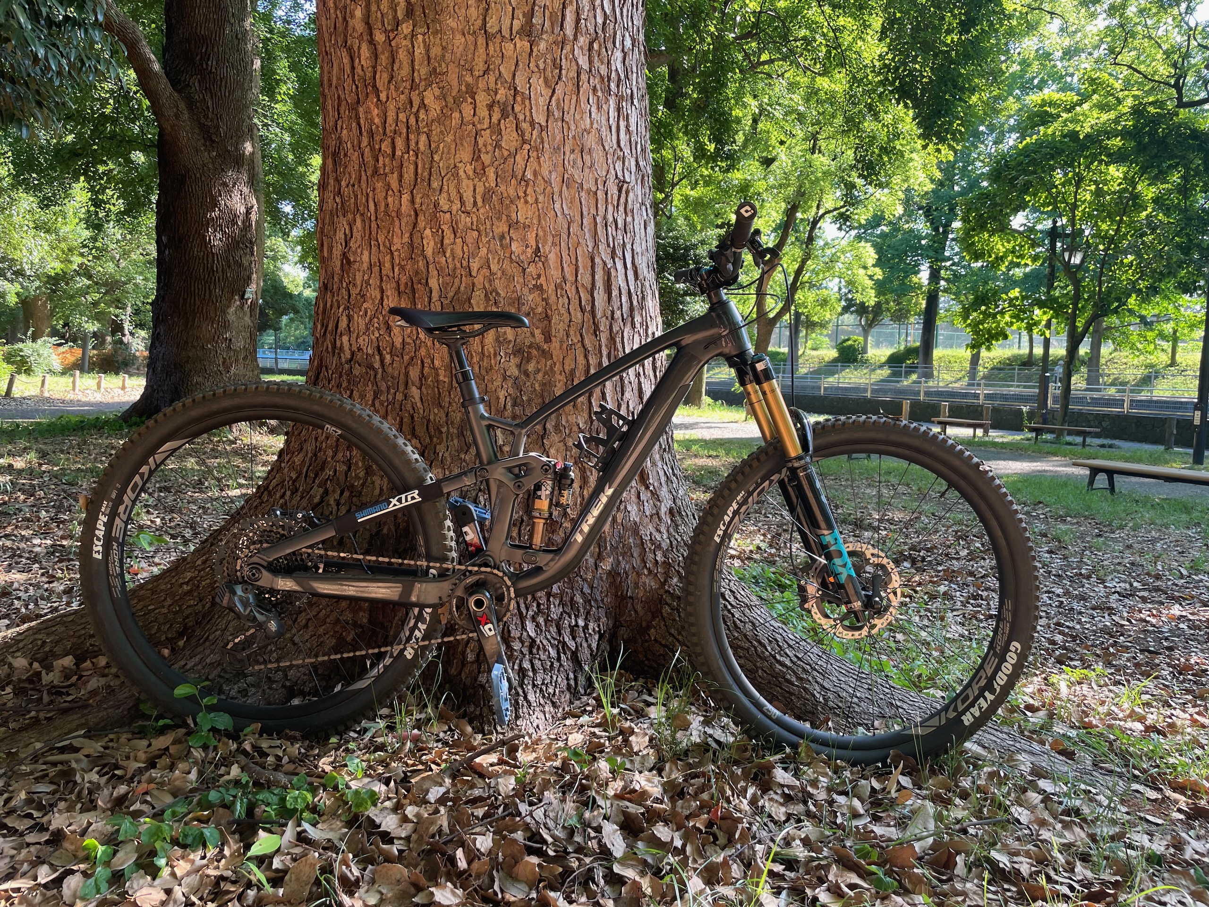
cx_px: 604
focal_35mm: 26
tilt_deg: -3.7
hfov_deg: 67.3
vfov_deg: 53.1
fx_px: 908
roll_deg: -1.5
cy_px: 454
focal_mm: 4.2
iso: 50
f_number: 1.6
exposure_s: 1/121
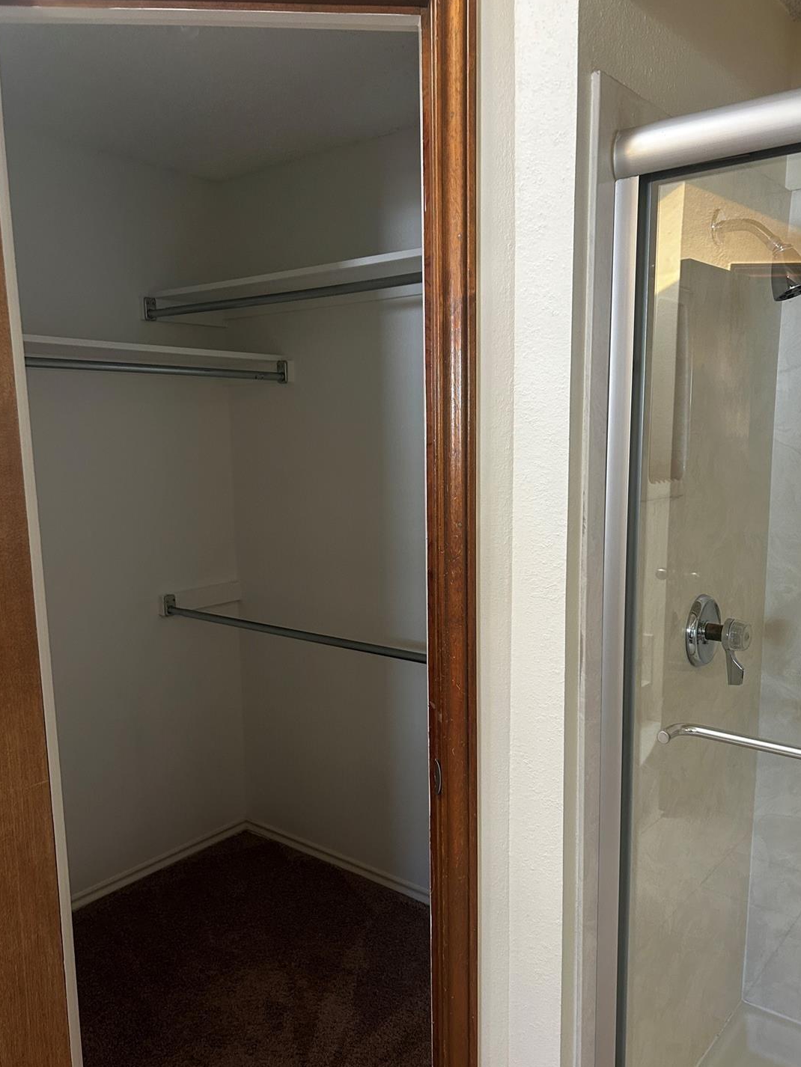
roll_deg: +0.8
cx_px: 414
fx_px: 864
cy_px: 567
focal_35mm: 28
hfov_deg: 49.7
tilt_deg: -9.5
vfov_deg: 63.4
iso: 160
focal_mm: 5.7
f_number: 1.5
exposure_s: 1/60
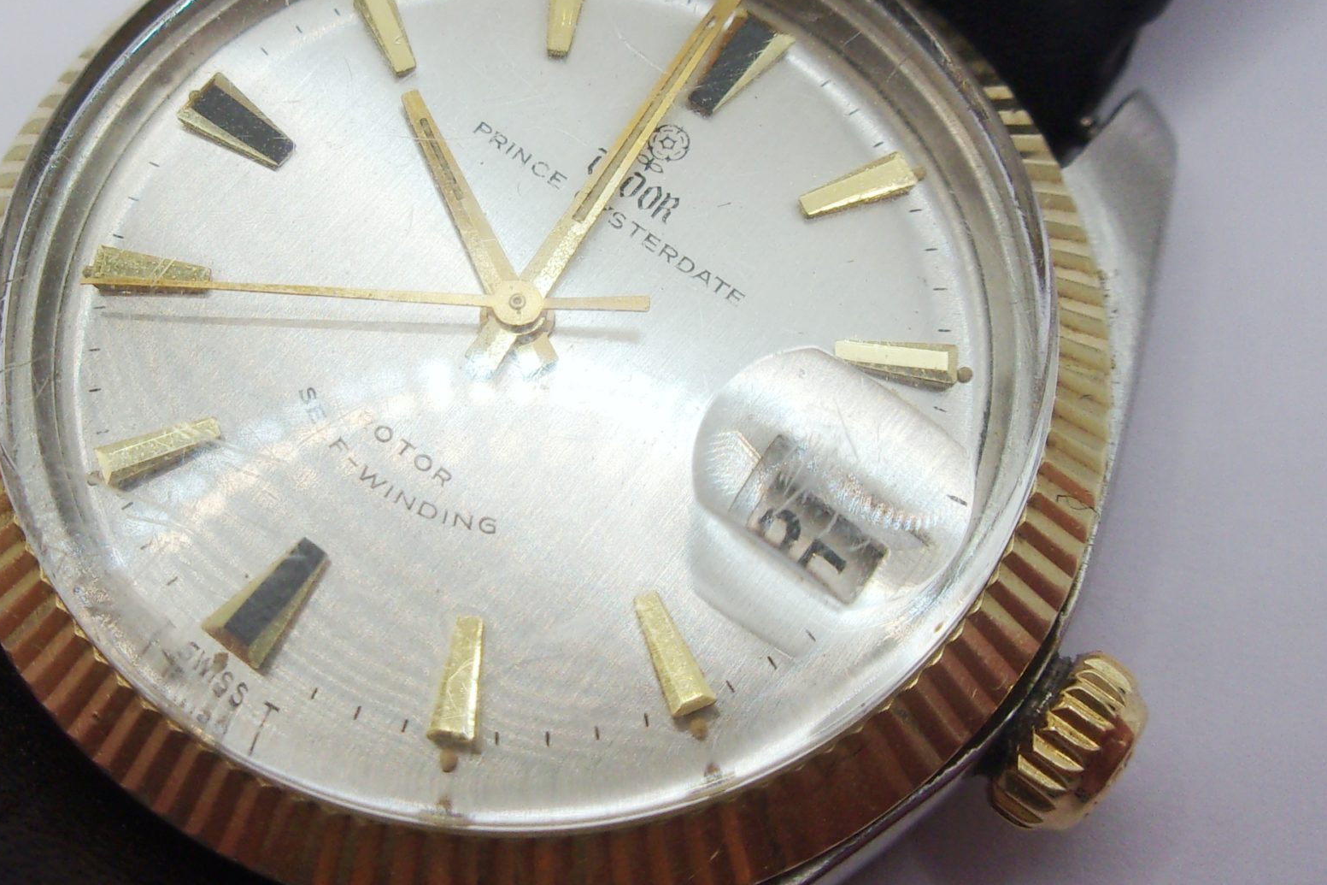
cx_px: 536
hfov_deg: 40.9
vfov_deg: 28.0
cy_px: 379
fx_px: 1769
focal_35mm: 48
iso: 80
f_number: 3.9
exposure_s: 1/140
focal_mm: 5.1
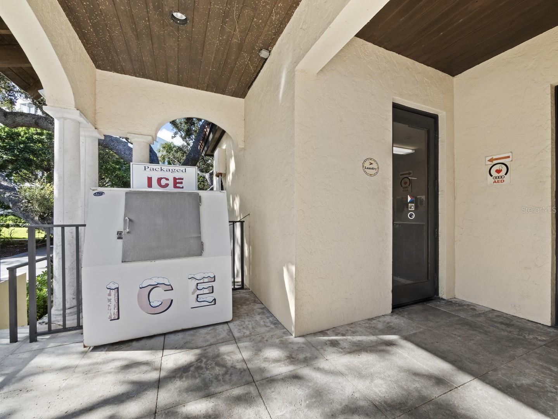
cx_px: 279
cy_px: 210
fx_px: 226
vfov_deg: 85.7
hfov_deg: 102.0
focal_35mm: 14
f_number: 11
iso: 400
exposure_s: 1/30
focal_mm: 7
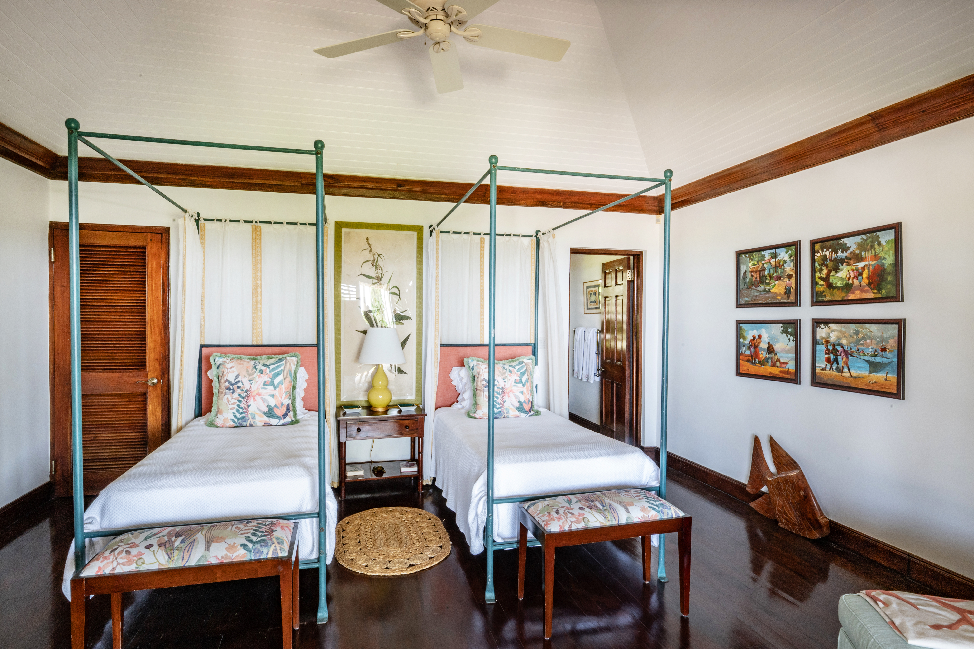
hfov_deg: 88.4
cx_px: 487
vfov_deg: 65.9
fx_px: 500
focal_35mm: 18
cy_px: 324
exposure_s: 1
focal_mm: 18.5
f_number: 22
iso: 500
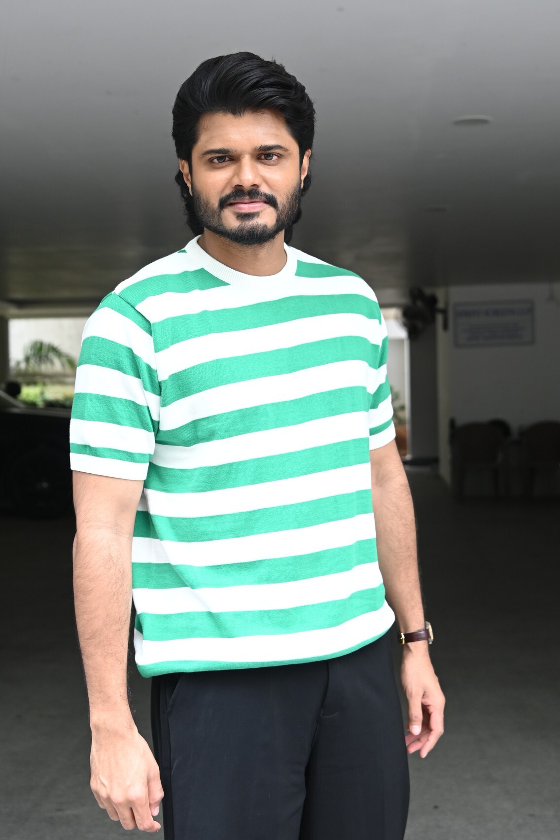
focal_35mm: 51
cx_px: 280
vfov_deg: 38.9
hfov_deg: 26.5
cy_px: 420
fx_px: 1190
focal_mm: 34
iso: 640
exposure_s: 1/200
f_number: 4
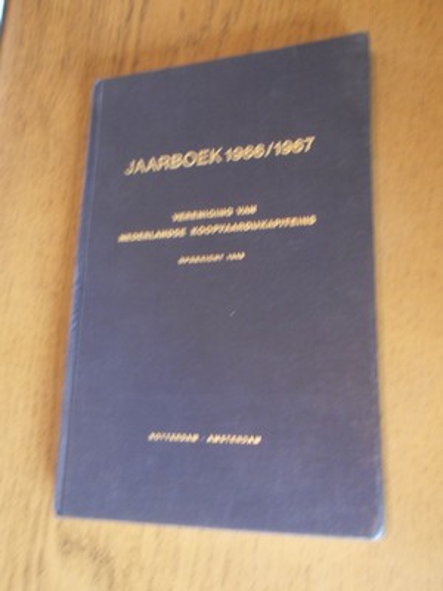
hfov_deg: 40.7
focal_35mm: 35
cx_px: 222
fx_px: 597
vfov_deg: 52.6
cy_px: 296
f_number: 3.5
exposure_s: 1/6
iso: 400
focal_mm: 6.3
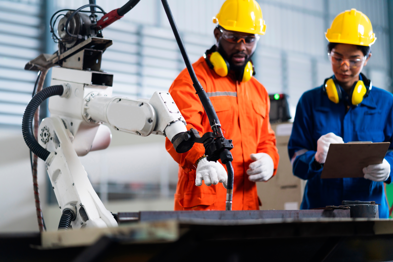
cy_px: 131
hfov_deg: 23.9
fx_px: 928
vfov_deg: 16.1
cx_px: 196
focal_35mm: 85
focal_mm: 85
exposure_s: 1/320
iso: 250
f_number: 2
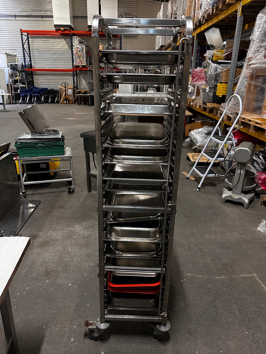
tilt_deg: -21.1
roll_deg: -0.3
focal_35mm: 24
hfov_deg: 56.8
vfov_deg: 71.6
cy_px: 177
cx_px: 133
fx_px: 246
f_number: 1.78
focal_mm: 6.86
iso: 800
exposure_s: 1/50
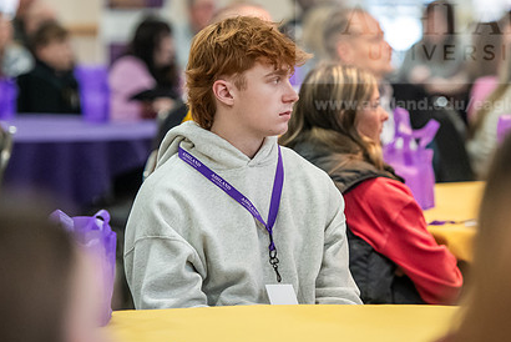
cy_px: 130
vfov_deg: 6.5
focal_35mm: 212
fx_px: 3011
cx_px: 258
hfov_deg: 9.7
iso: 3200
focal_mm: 150
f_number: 3.2
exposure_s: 1/200
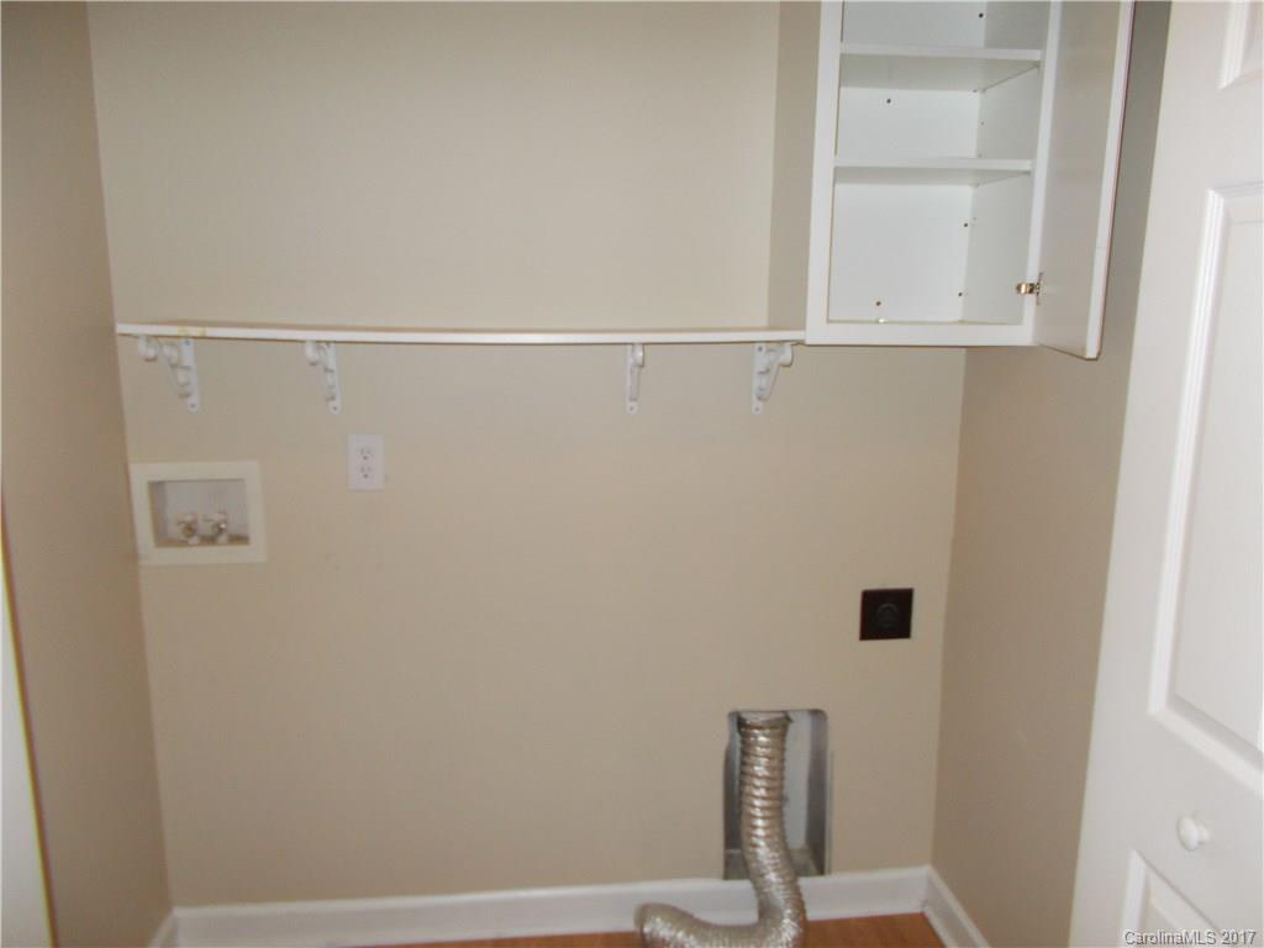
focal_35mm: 26
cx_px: 632
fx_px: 949
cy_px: 474
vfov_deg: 53.1
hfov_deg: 67.3
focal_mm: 4.6
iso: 200
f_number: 3.2
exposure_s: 1/25
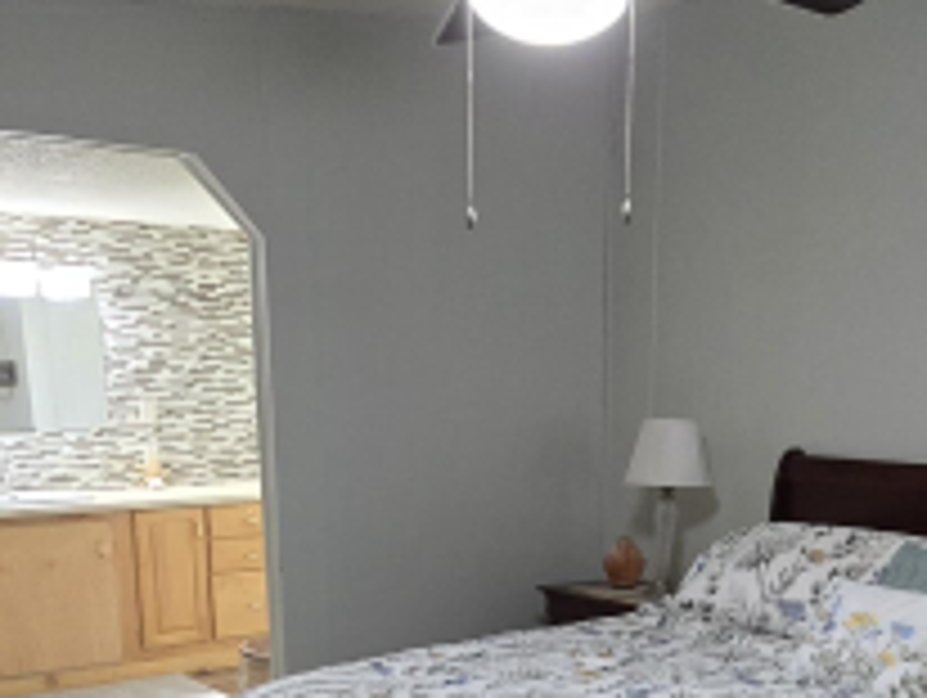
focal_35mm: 42
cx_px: 542
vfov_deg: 31.5
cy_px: 716
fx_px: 1126
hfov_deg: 44.6
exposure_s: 1/60
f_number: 2.2
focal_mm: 2.2
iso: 800
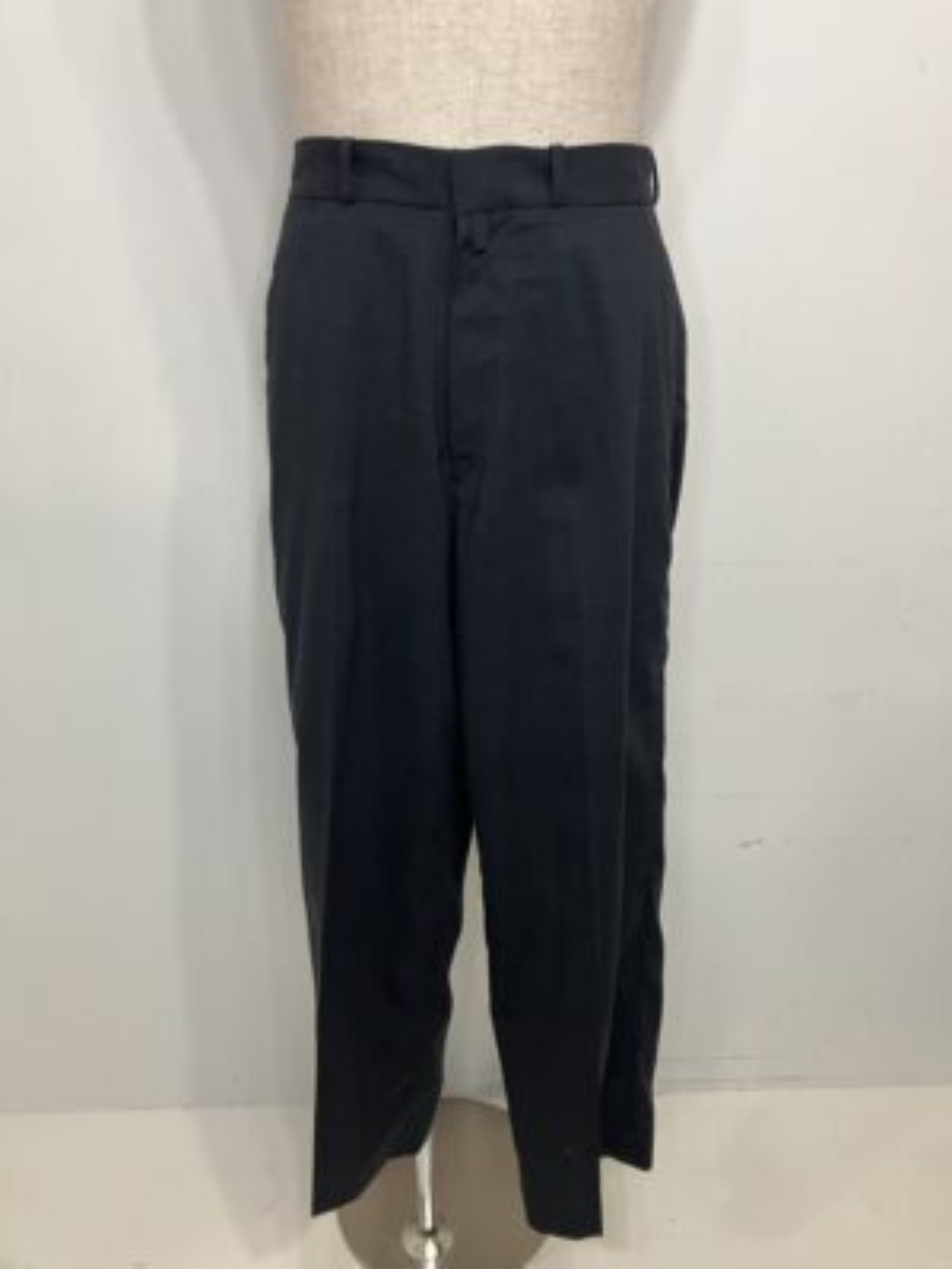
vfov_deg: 63.4
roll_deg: +0.4
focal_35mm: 28
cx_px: 476
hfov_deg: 49.7
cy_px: 634
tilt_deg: -23.0
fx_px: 1027
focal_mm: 3.99
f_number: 1.8
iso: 160
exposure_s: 1/50
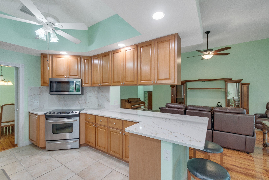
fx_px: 112
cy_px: 90
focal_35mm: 15
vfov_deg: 77.3
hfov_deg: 100.4
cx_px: 134
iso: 320
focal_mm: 10
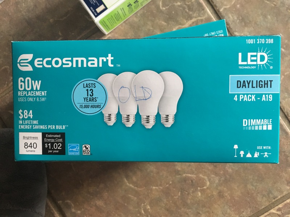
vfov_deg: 48.2
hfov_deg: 61.7
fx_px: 243
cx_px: 145
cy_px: 108
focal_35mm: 29
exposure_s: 1/15
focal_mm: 4.15
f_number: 2.2
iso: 200
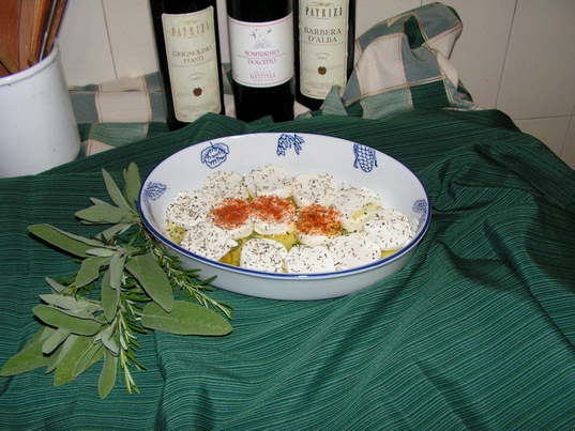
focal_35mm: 36
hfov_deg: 51.3
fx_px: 598
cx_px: 288
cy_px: 216
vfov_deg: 39.7
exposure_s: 1/40
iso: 200
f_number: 3.2
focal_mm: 6
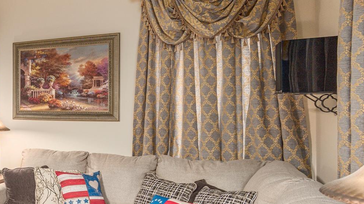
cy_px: 110
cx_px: -3
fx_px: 357
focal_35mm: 37
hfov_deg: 45.3
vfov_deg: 32.0
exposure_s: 1/80
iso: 320
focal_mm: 17
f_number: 7.1
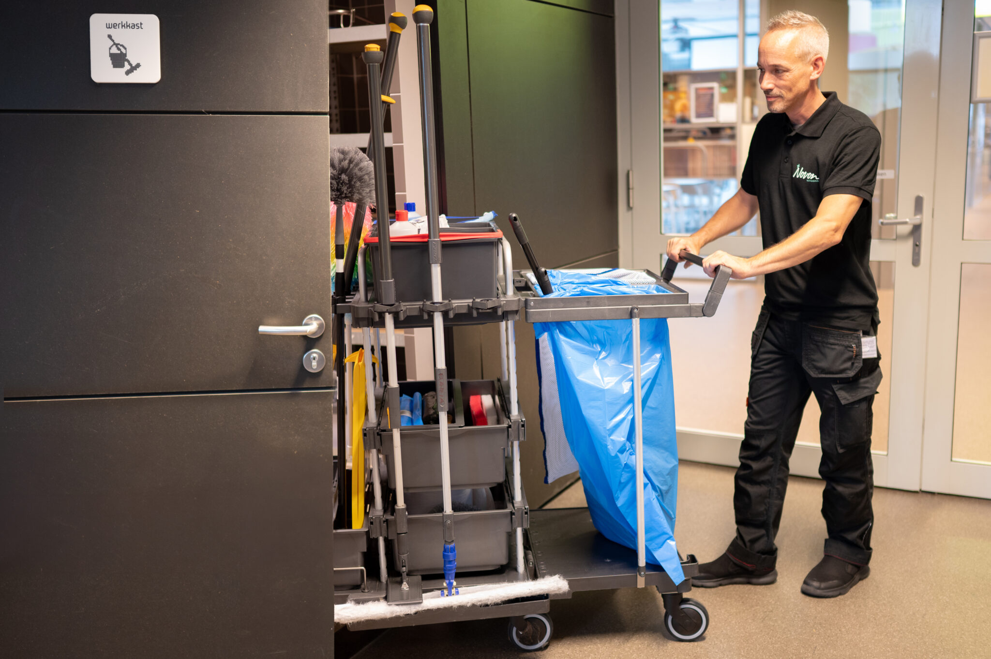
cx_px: 496
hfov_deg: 54.5
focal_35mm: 35
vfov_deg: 37.8
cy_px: 330
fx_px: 963
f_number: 1.8
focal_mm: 35
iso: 800
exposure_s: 1/60
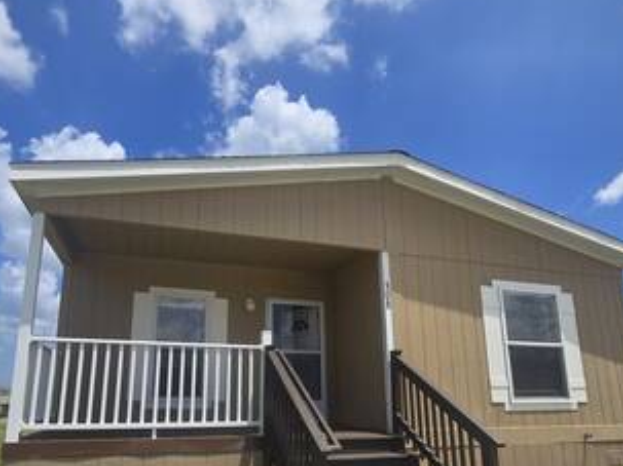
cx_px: 288
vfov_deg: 59.9
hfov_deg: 76.3
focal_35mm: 22
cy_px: 302
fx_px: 396
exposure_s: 1/3084
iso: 50
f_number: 2.2
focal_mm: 2.2
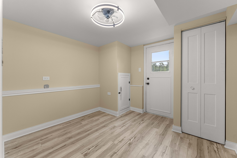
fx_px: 92
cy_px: 79
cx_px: 118
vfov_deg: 81.2
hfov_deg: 104.3
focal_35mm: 14
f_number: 4.5
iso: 320
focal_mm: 14
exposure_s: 1/45
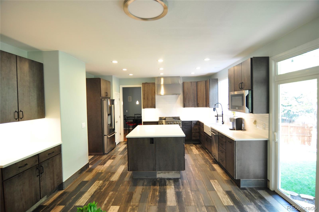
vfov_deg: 67.2
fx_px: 159
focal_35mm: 18
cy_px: 106
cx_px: 160
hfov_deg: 90.1
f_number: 4
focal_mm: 12
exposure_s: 1/10
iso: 200
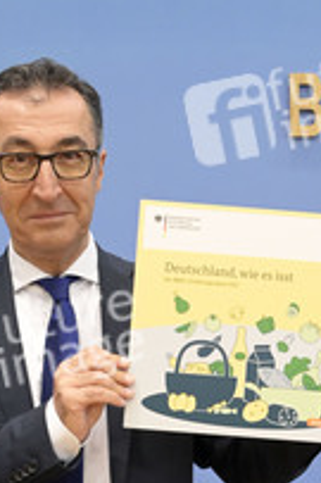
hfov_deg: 21.4
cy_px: 466
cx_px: 90
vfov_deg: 30.0
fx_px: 844
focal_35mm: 63
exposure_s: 1/400
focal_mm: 32
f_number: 5.6
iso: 5000
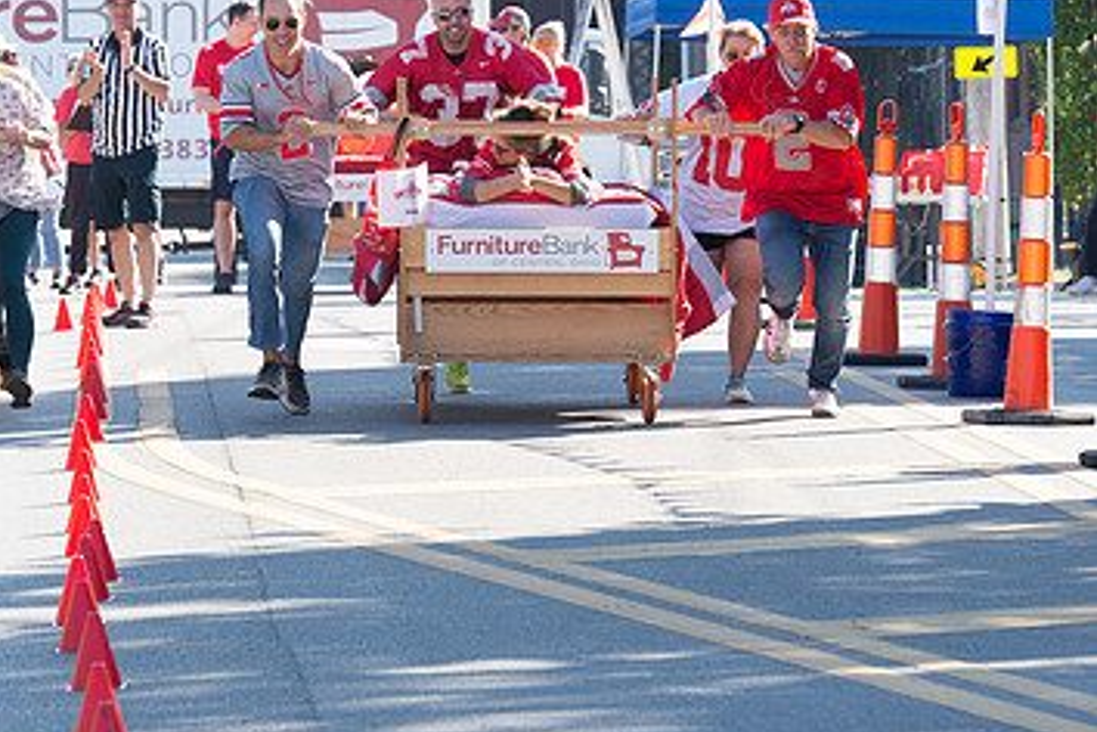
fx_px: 8806
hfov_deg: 7.1
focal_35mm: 289
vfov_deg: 4.8
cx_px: 243
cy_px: 129
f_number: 7.1
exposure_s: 1/250
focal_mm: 145
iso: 200
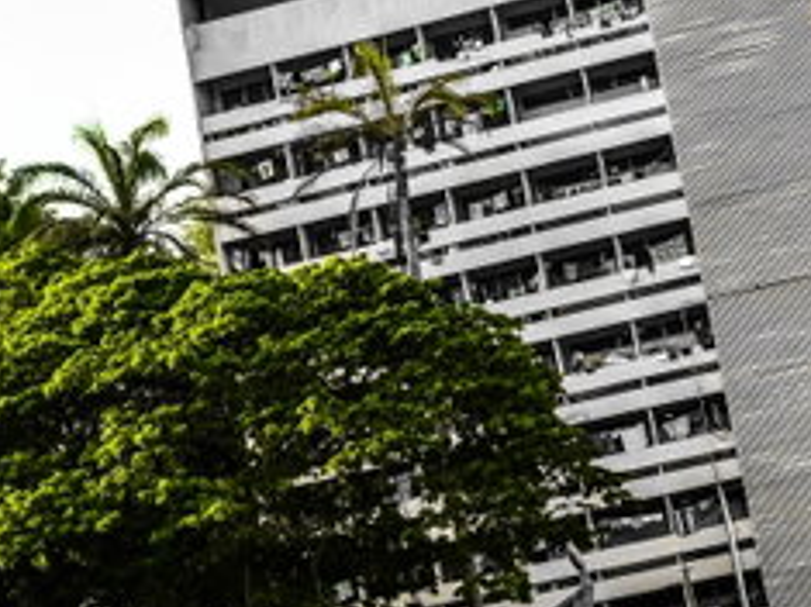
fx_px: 2271
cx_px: 649
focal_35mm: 97
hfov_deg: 20.0
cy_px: 283
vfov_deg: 15.2
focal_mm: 6.6
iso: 20
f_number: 2.8
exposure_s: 1/239
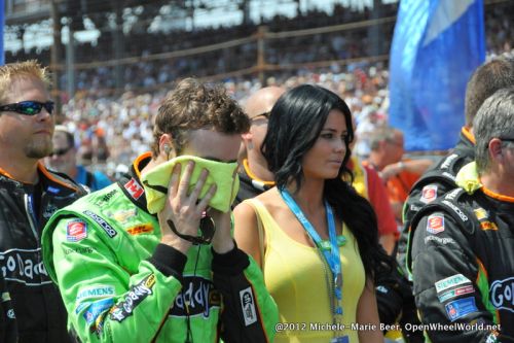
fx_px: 1713
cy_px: 172
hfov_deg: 17.1
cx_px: 257
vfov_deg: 11.4
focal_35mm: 120
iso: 1000
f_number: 5
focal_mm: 80
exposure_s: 1/3200
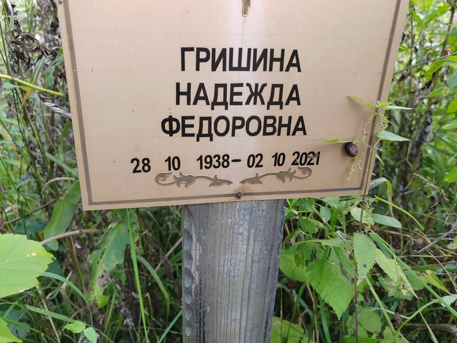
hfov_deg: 65.3
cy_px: 172
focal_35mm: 27
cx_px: 228
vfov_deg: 51.4
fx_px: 356
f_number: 1.9
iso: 125
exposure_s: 1/100
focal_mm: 5.52
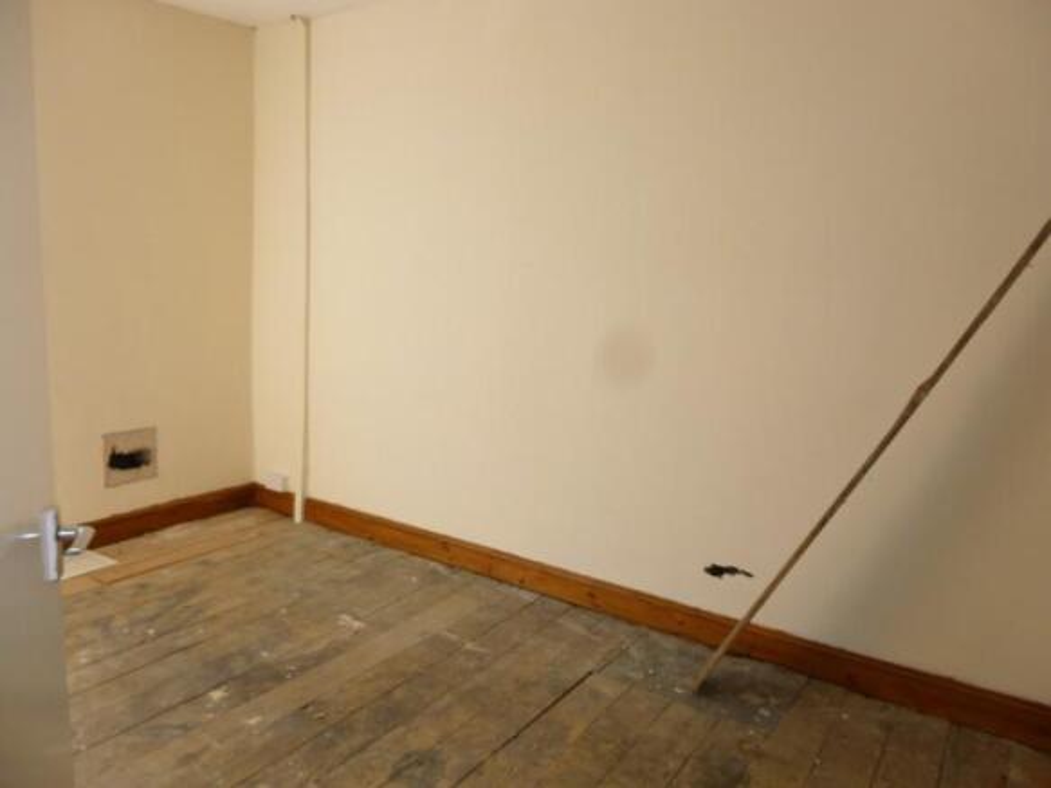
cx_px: 526
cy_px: 394
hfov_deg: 69.4
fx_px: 759
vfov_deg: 54.9
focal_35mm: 25
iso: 100
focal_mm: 4.5
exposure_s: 1/125
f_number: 3.1
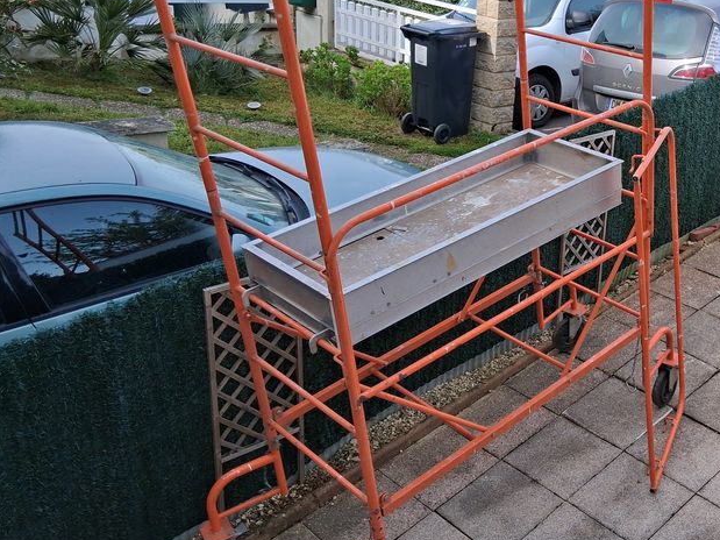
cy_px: 208
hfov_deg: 43.0
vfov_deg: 34.2
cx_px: 561
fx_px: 873
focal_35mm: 42
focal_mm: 3.98
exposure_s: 1/379
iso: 25
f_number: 1.8
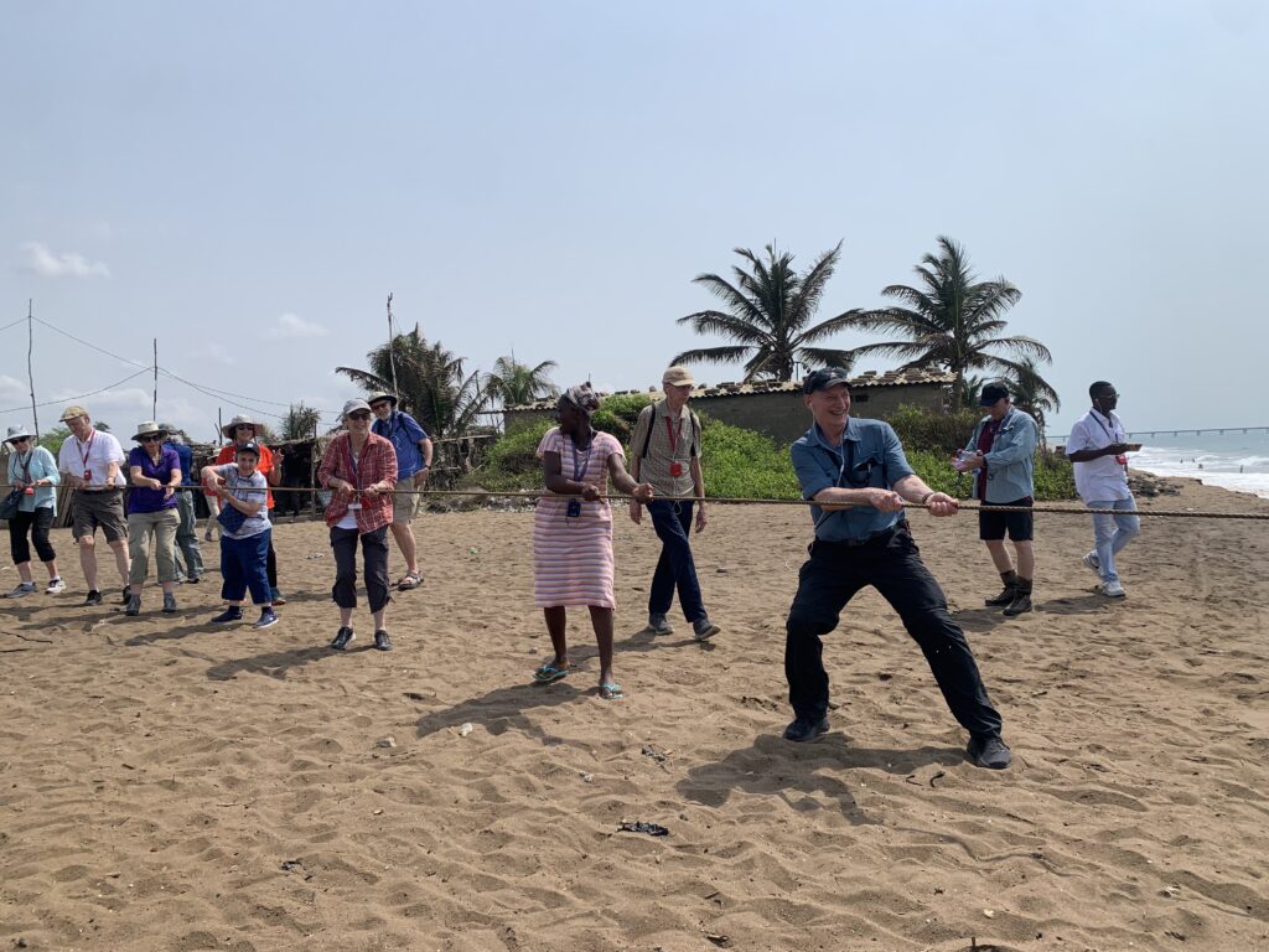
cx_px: 634
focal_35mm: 26
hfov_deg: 67.3
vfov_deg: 53.1
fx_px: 953
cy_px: 476
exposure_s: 1/3650
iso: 25
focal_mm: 4.25
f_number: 1.8
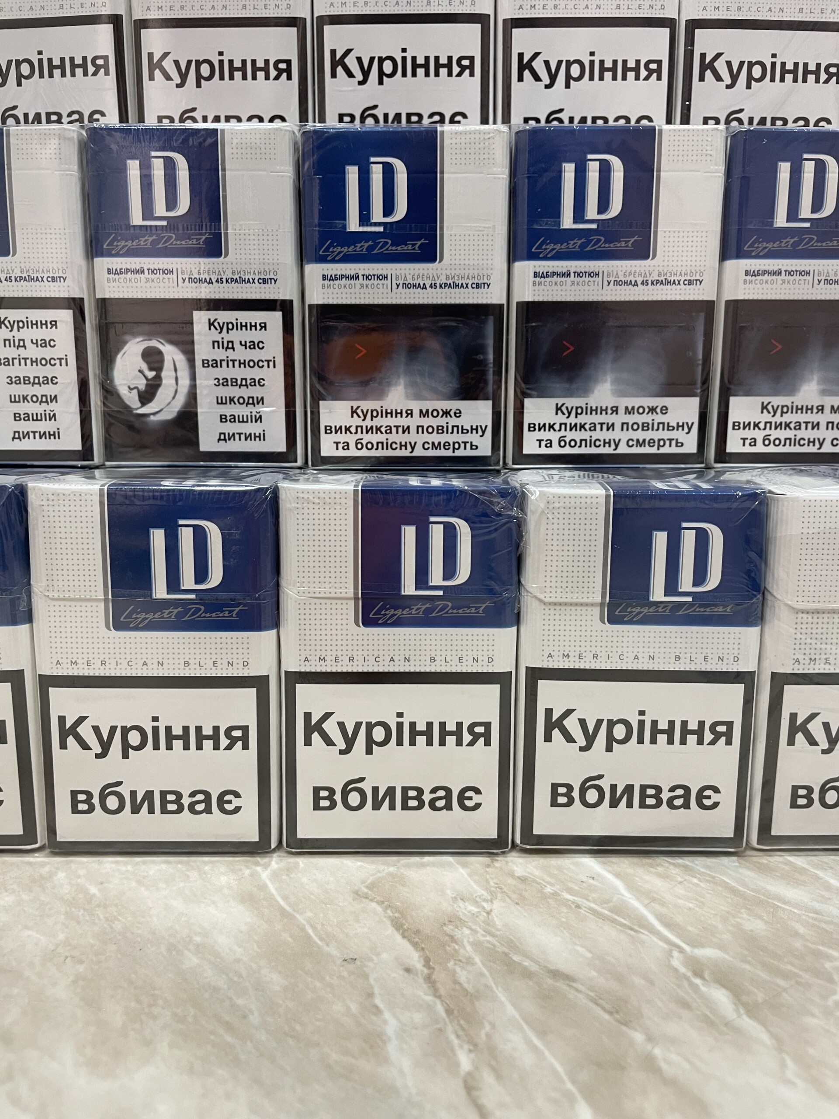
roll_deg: +0.2
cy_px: 560
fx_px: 840
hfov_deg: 53.1
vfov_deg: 67.3
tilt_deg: -9.6
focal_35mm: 26
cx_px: 420
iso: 200
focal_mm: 4.2
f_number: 1.6
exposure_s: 1/50
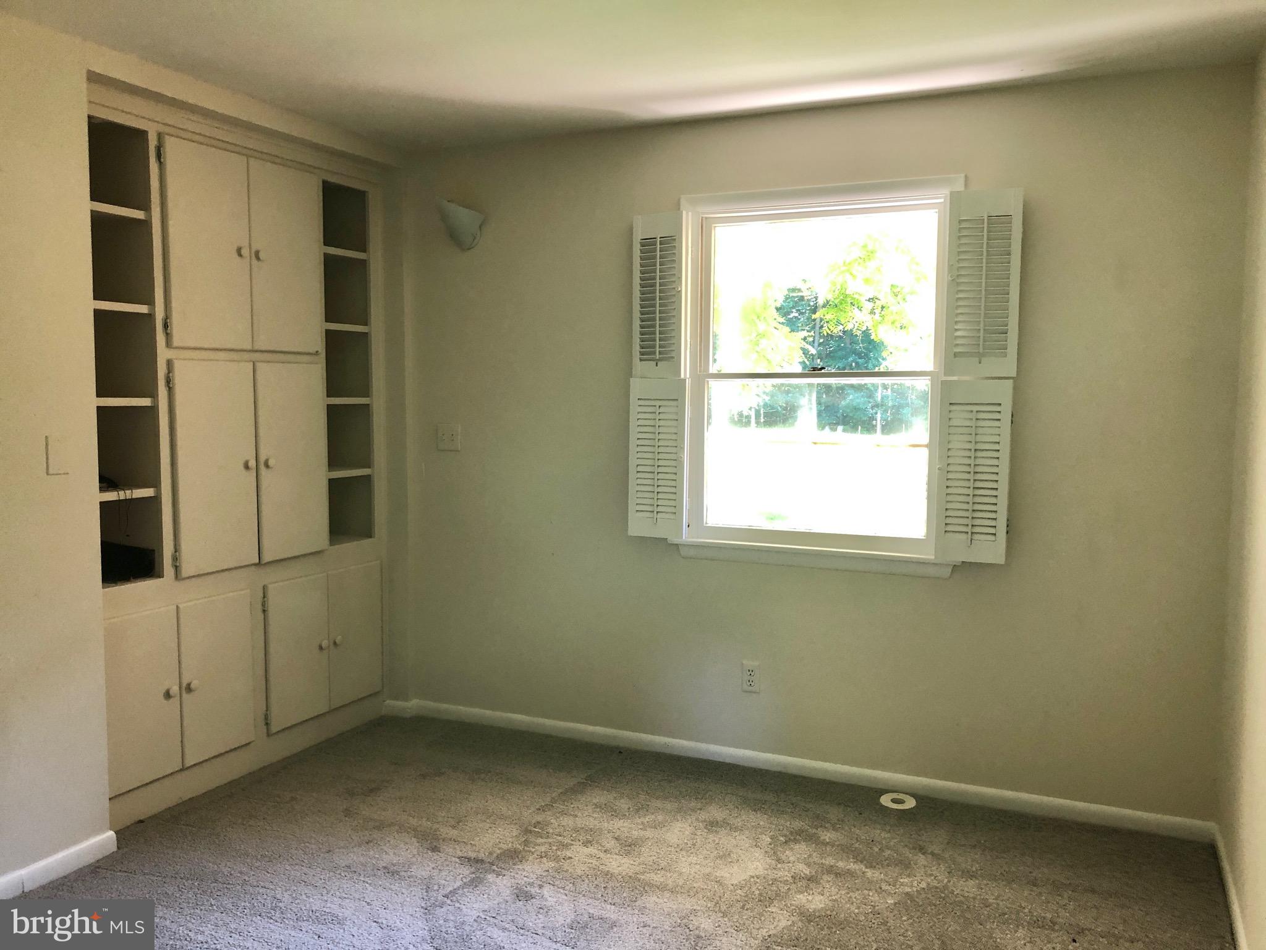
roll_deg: -1.8
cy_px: 475
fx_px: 1024
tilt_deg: -5.7
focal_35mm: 28
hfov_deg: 63.4
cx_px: 633
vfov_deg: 49.7
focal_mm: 3.99
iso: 40
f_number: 1.8
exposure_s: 1/20
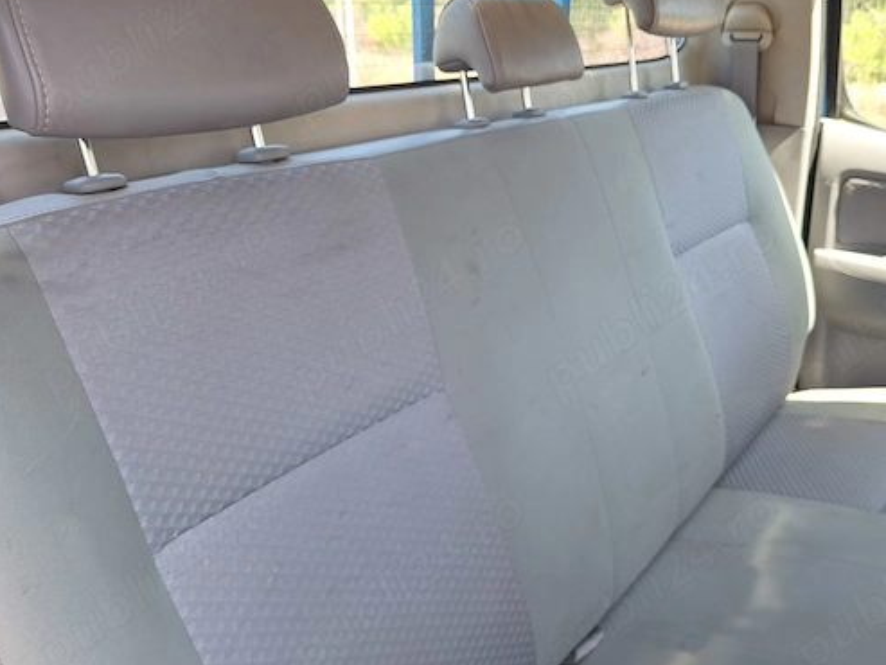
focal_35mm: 28
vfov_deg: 49.8
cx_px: 534
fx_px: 717
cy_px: 327
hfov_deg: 62.8
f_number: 1.8
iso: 40
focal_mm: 5.54
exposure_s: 1/207
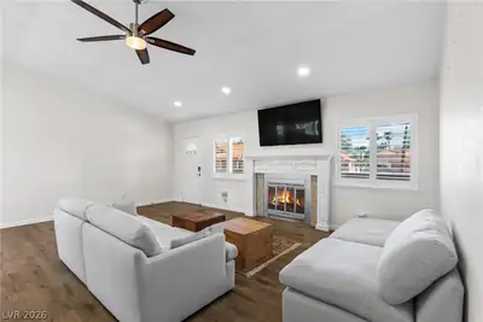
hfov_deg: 93.3
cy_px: 161
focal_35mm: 17
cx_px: 242
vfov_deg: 70.5
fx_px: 228
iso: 400
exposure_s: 1/4
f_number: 8
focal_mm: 17
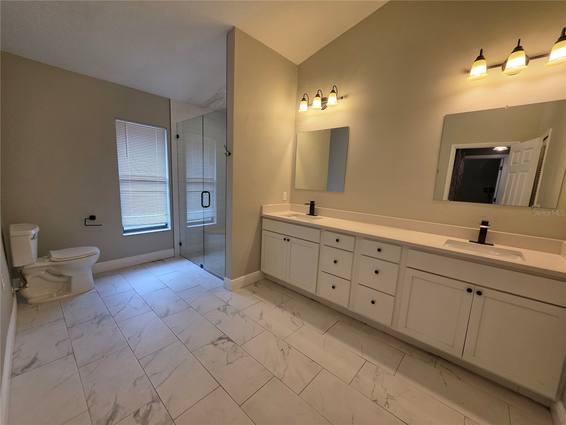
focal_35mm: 13
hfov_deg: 106.2
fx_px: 213
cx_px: 283
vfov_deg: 89.9
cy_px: 212
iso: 100
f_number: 1.9
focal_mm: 2.2
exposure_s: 1/120
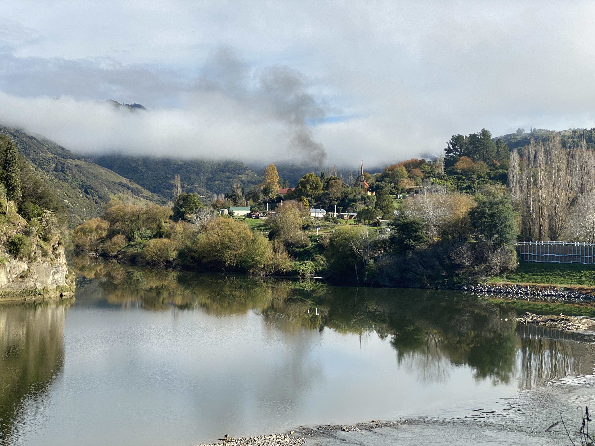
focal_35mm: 52
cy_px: 223
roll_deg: -0.8
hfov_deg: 36.8
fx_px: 894
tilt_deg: -0.3
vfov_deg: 28.0
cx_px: 298
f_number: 2
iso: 20
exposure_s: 1/1261
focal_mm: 6
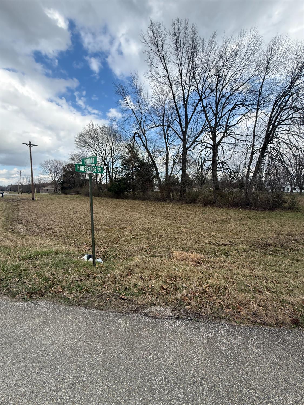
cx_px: 152
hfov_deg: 85.7
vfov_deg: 102.1
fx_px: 164
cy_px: 202
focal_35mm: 14
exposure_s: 1/841
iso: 64
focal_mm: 2.22
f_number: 2.2
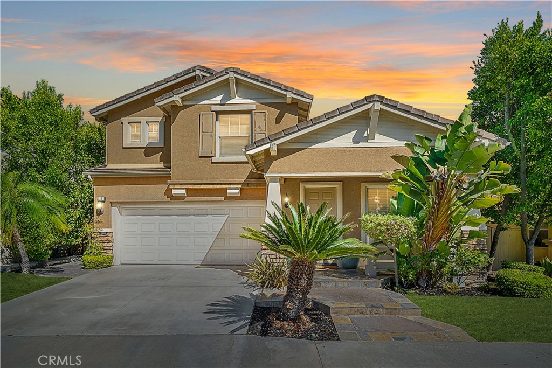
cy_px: 184
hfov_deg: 100.4
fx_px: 230
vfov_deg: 77.3
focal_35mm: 15
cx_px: 276
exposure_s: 1/8000
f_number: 7.1
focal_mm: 15
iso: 320
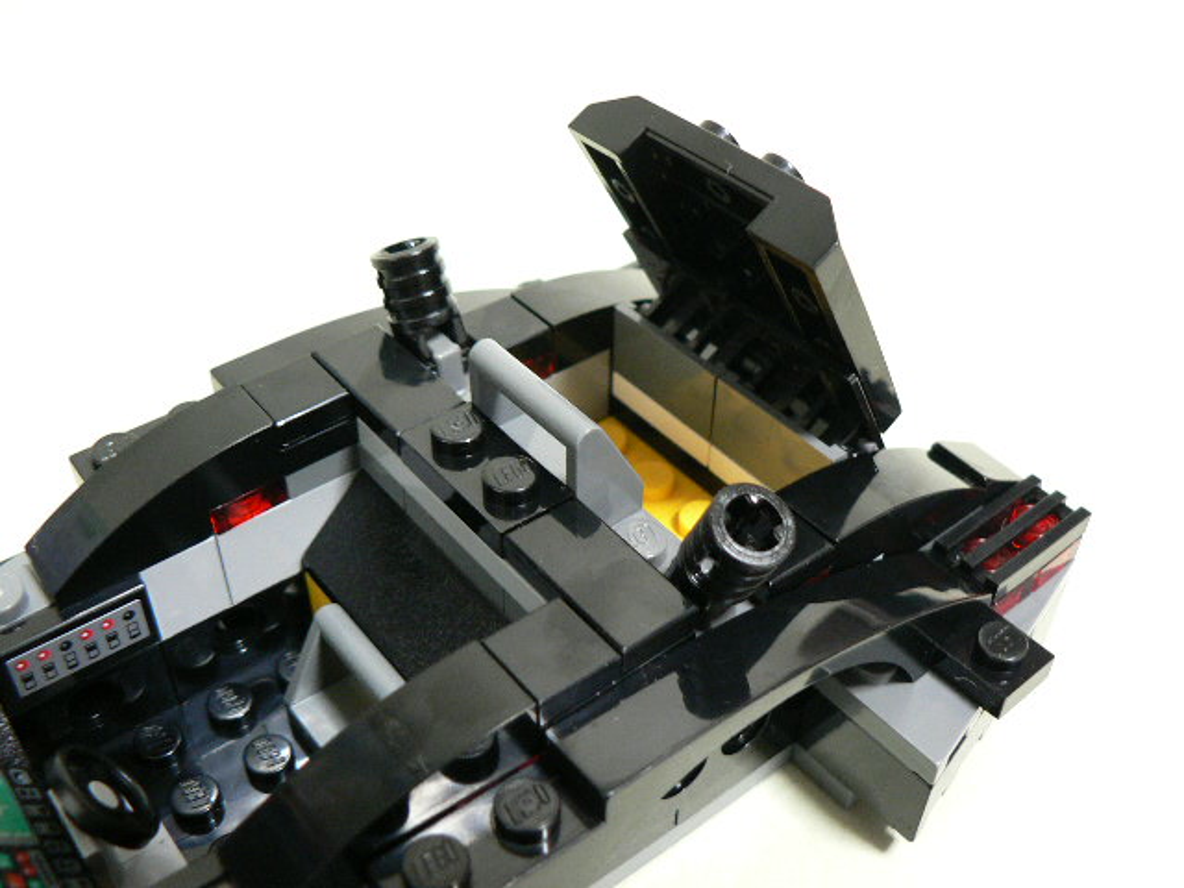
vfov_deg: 39.7
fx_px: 1231
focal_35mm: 36
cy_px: 444
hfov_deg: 51.4
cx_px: 592
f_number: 2.8
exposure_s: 1/6
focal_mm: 6
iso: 200
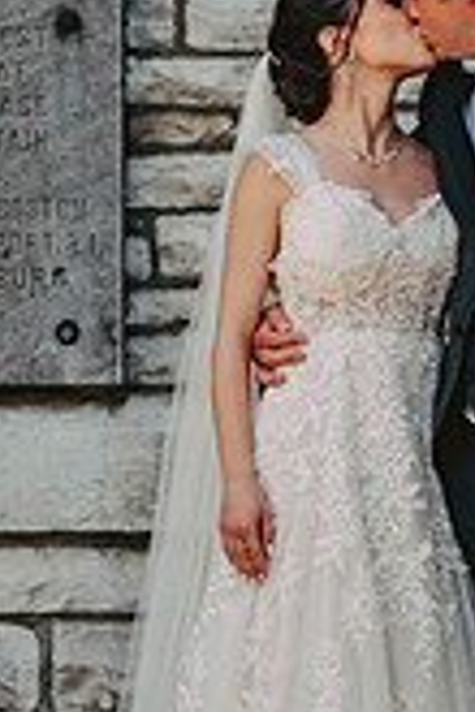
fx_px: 4967
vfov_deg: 8.2
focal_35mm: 251
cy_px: 276
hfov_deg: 5.5
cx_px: 436
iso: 1600
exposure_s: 1/2500
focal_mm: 92
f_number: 2.8
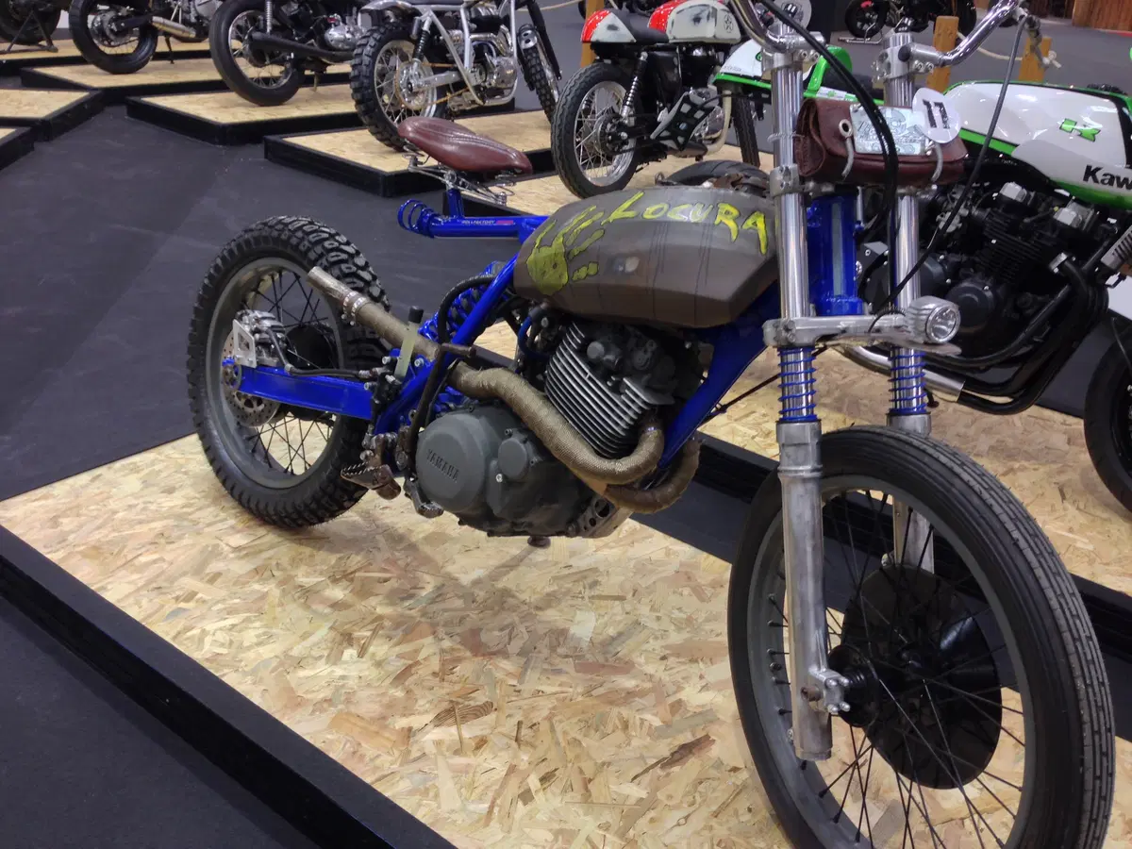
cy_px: 424
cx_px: 566
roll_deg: -3.2
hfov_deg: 55.4
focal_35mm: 33
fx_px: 1079
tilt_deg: -27.6
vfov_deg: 42.9
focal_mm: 4.12
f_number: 2.4
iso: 50
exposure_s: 1/30
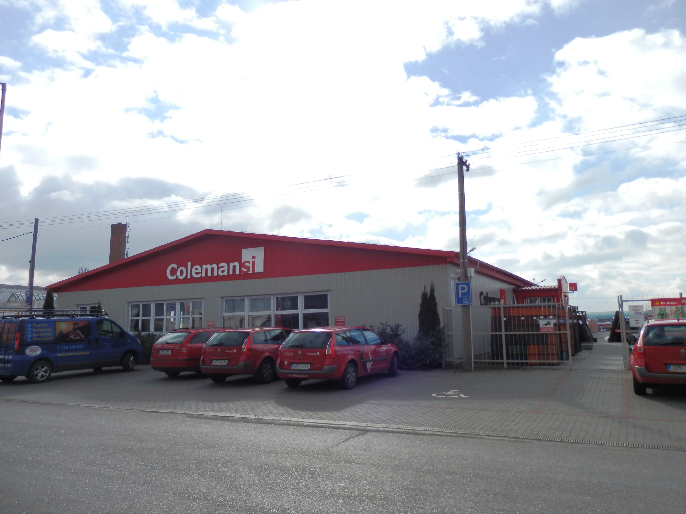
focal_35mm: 26
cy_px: 250
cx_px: 352
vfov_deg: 53.1
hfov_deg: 67.3
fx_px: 515
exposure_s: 1/1600
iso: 80
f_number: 3
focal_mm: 4.5
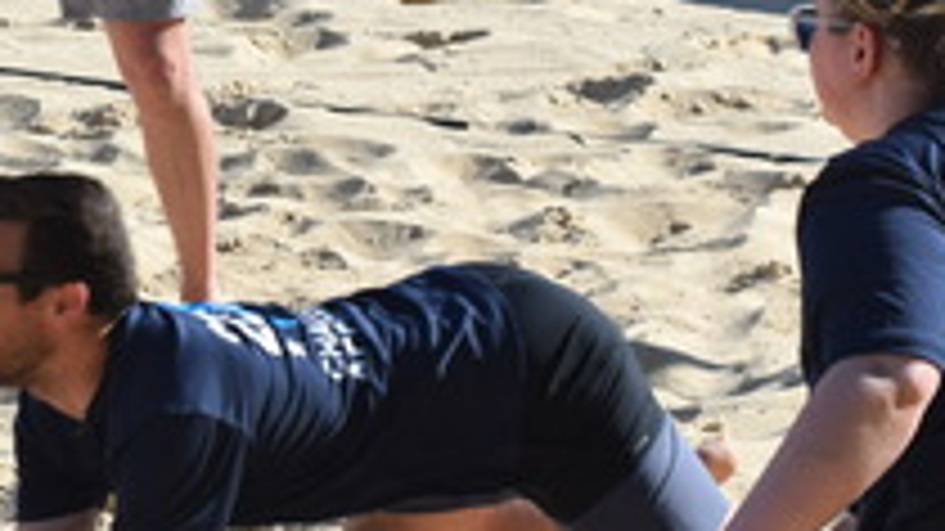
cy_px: -68
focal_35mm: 288
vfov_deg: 4.2
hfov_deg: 7.5
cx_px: 328
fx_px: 7215
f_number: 9
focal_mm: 70
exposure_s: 1/320
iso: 200
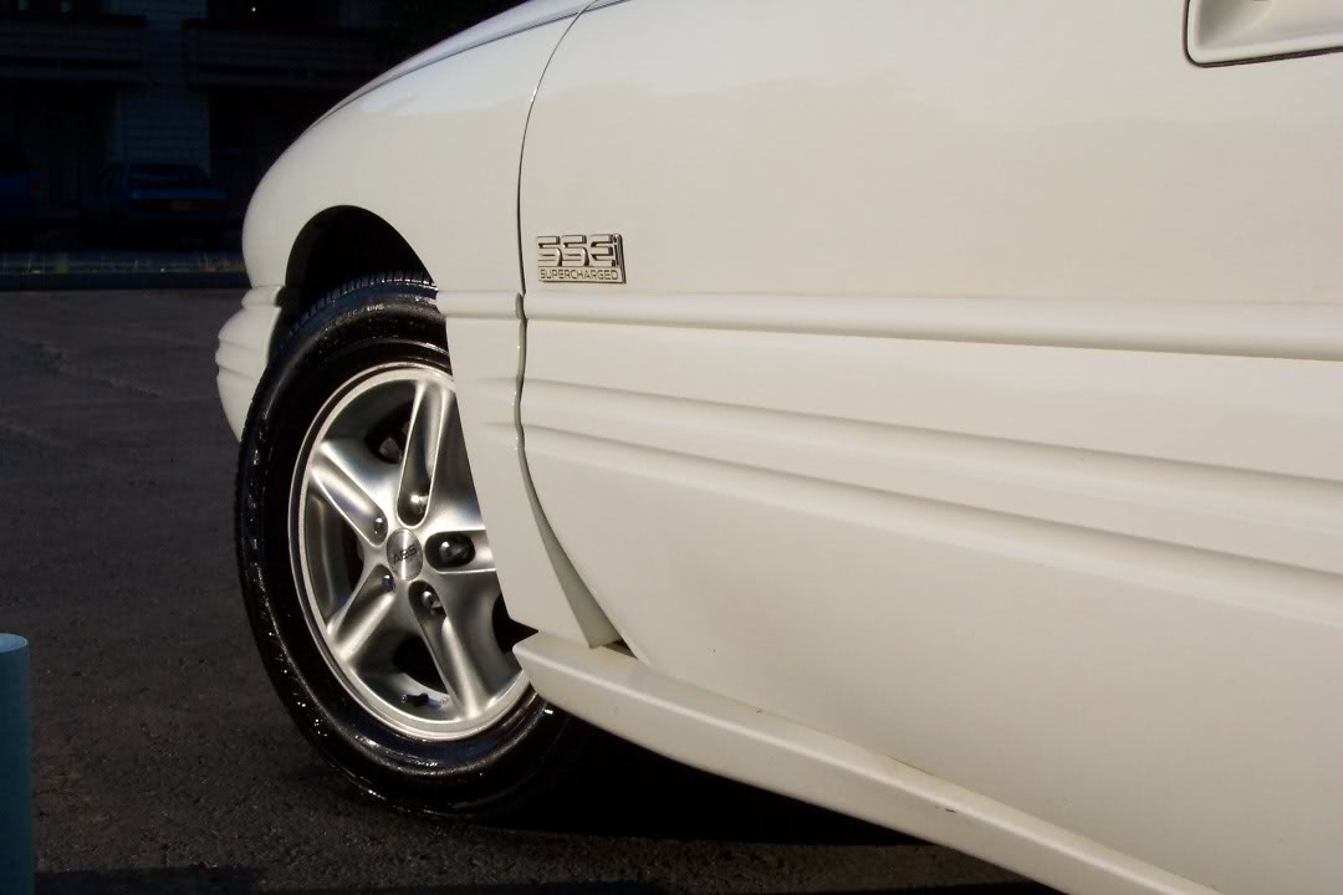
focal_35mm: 51
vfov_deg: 26.5
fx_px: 1902
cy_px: 448
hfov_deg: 38.9
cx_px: 672
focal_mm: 10.7
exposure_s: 1/1000
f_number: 5.6
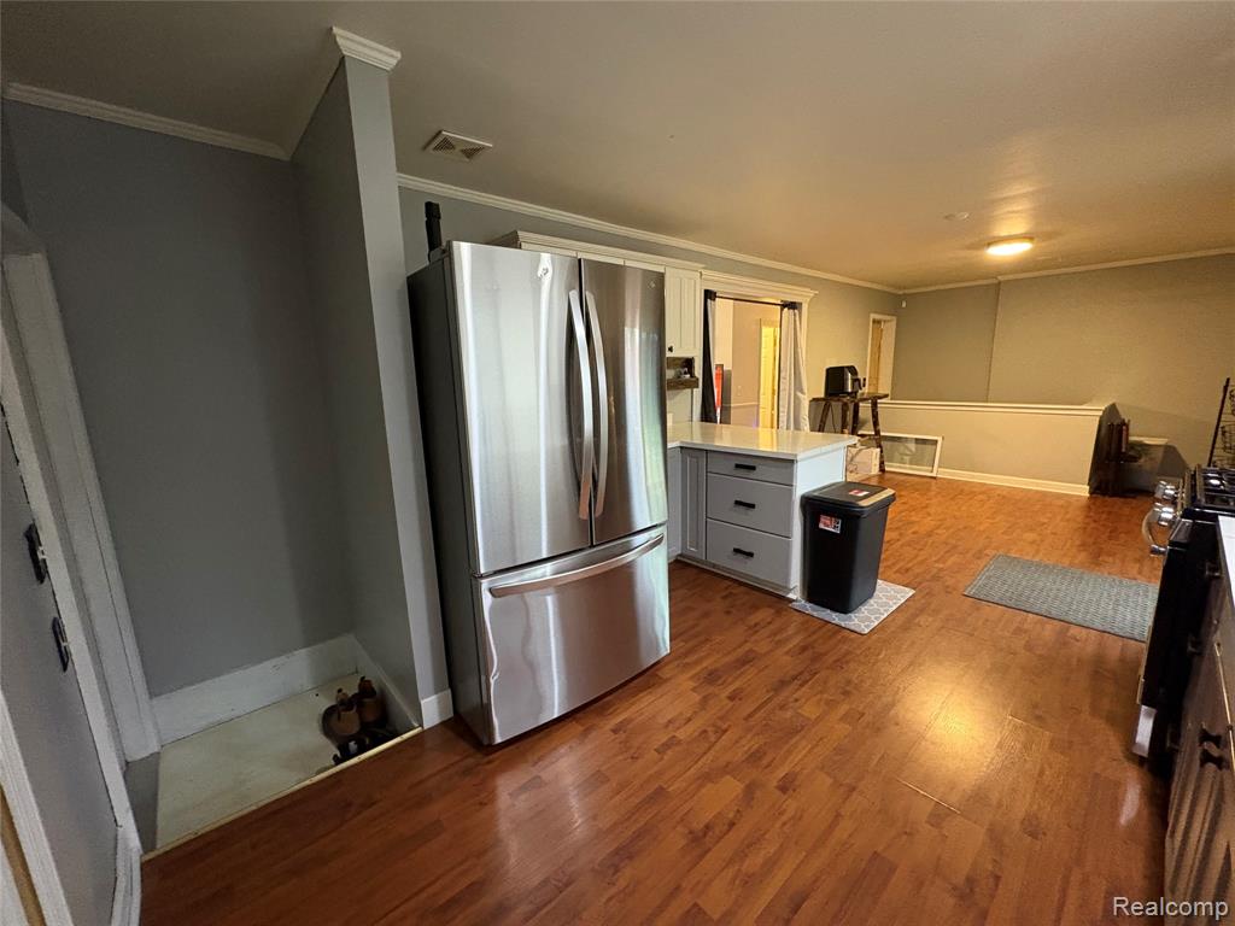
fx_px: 499
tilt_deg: -11.0
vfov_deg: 85.7
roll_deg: +1.3
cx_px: 618
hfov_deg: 102.1
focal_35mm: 14
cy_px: 463
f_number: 2.2
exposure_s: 1/60
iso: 800
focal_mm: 2.22
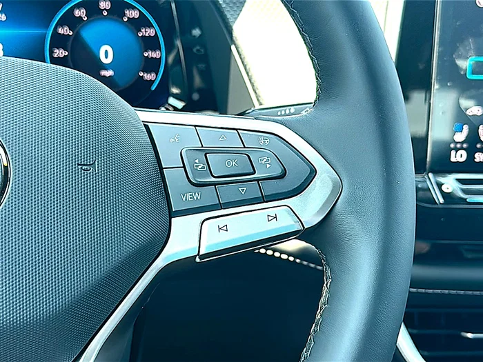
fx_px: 628
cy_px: 181
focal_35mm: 45
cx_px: 242
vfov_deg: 32.2
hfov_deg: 42.1
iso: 100
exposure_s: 1/196
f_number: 1.78
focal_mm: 6.86
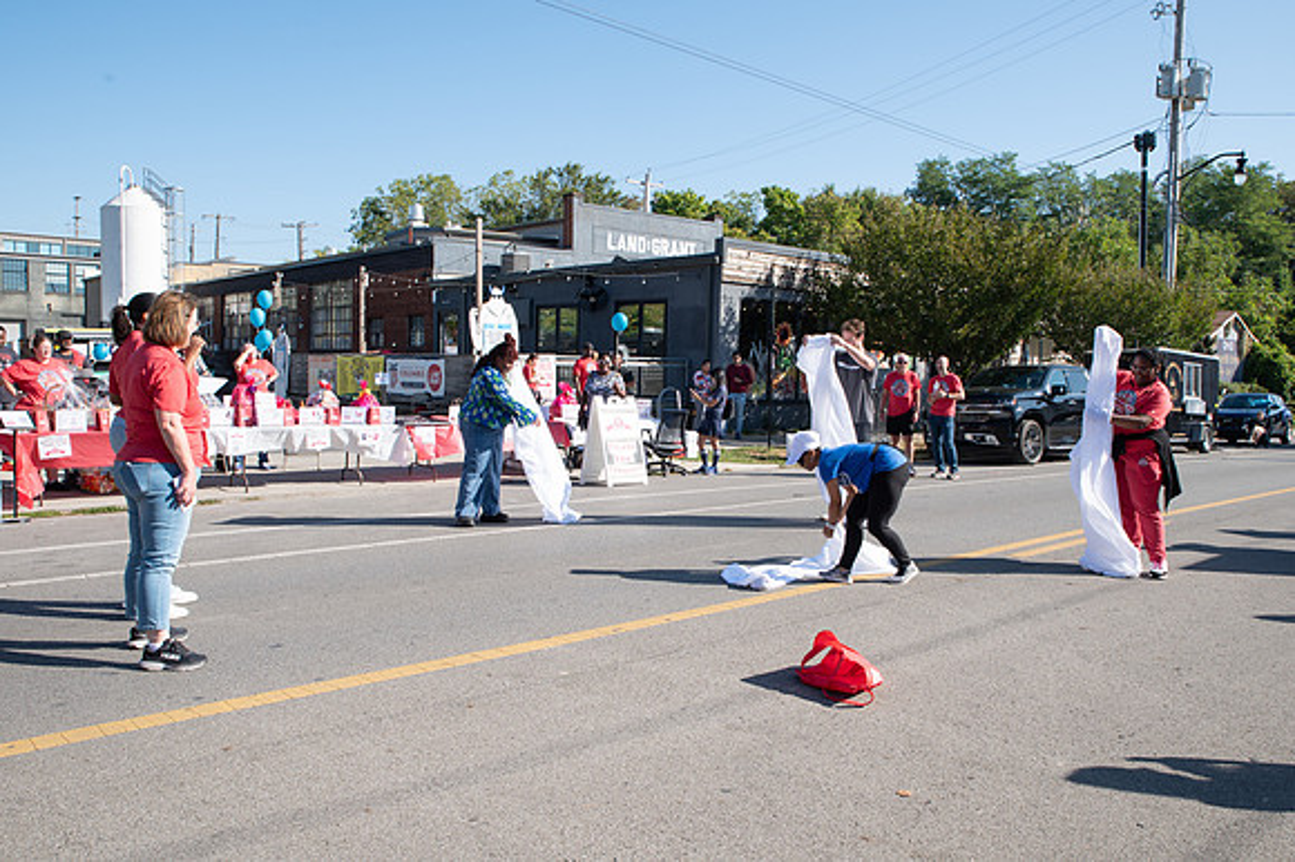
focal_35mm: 28
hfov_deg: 66.0
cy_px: 439
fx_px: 997
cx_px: 675
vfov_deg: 46.7
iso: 160
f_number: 9
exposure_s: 1/200
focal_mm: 24
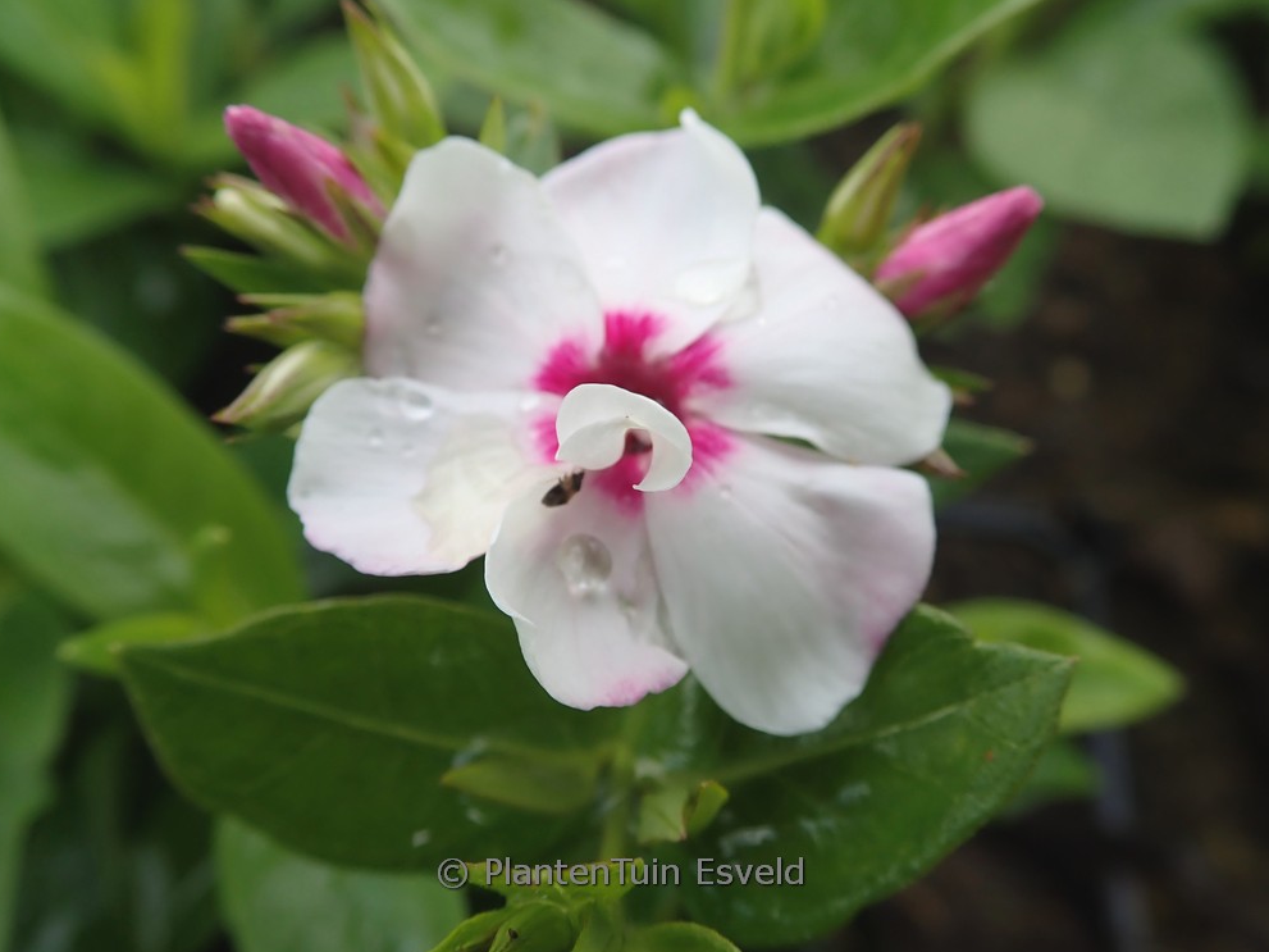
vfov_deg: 45.4
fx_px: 1136
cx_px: 624
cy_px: 469
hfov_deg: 58.4
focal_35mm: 31
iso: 100
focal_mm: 5.5
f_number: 3.2
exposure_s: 1/320
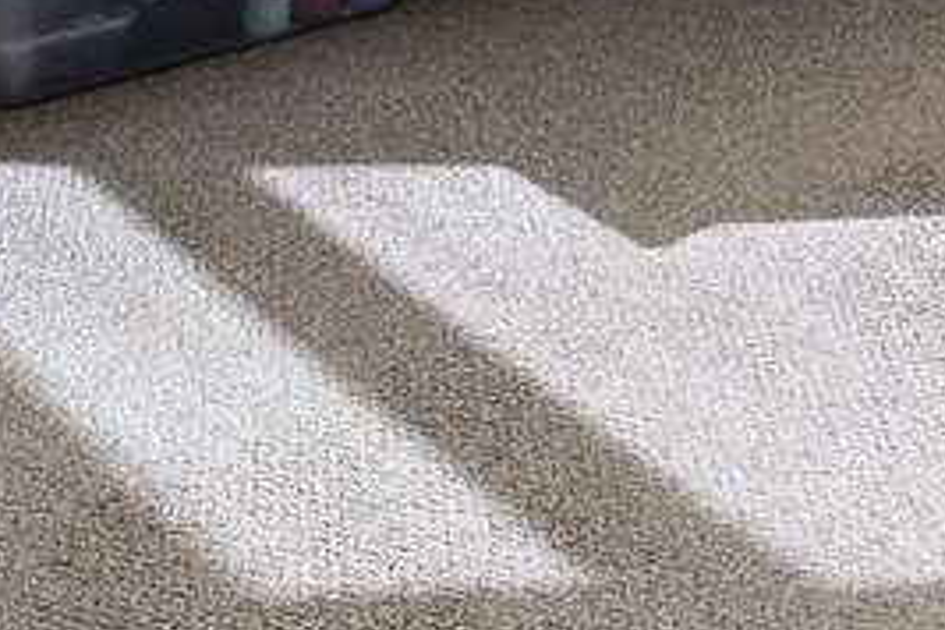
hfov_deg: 17.7
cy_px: -1179
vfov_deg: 9.6
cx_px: 690
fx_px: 3019
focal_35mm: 115
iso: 320
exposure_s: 1/20
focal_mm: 16
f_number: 7.1
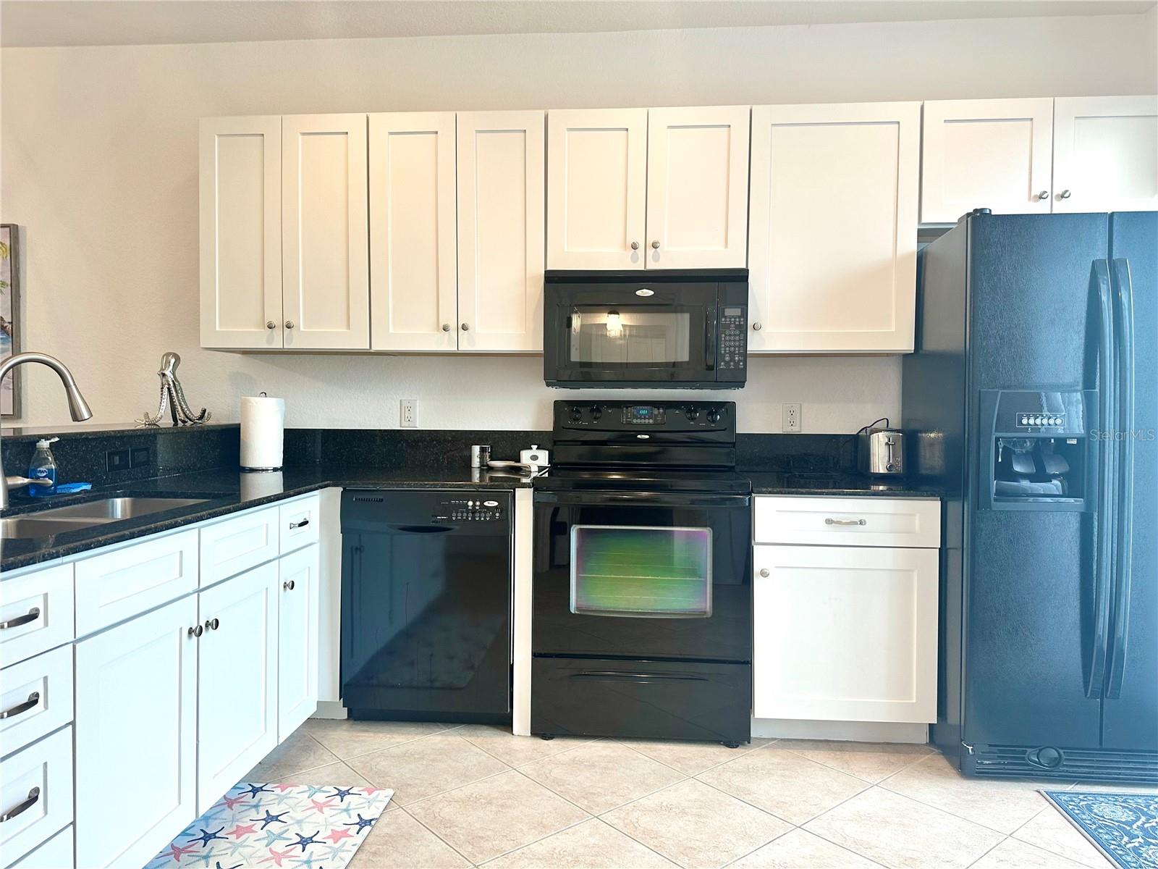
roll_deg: +0.4
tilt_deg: -2.0
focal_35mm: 24
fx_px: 803
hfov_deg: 71.6
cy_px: 434
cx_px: 579
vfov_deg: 56.8
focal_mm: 6.86
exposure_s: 1/120
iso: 125
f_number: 1.78
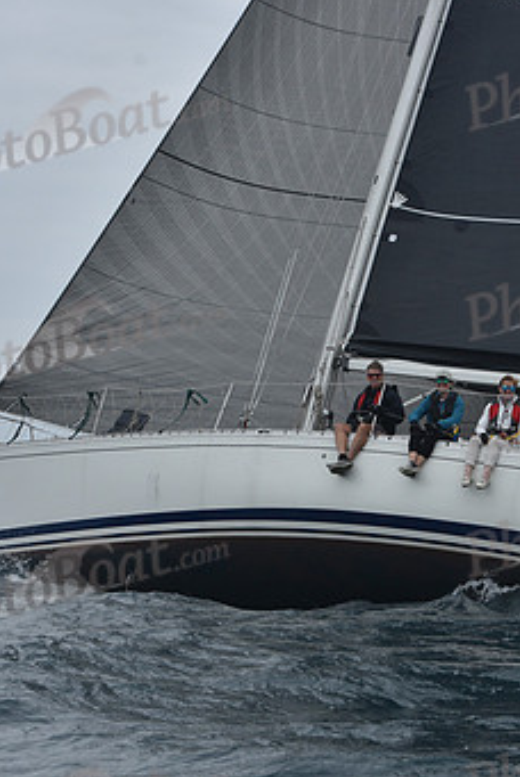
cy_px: 432
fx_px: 2573
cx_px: 349
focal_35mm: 119
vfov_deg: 17.2
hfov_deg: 11.5
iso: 250
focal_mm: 70
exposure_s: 1/800
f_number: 7.1
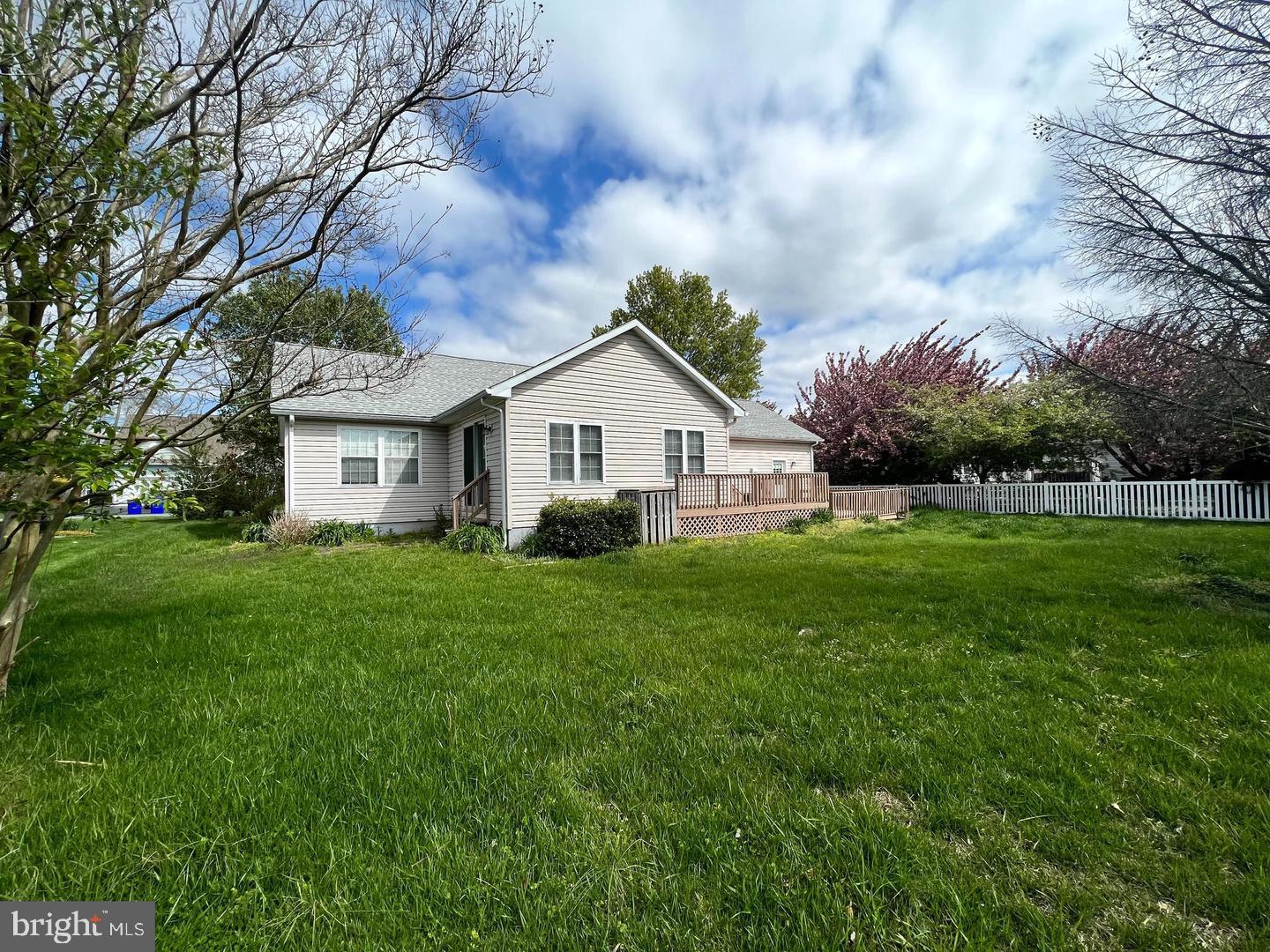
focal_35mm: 13
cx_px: 635
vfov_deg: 89.9
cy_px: 476
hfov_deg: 106.2
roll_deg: +1.2
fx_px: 477
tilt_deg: +1.1
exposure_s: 1/2222
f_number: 1.8
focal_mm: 1.57
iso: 32
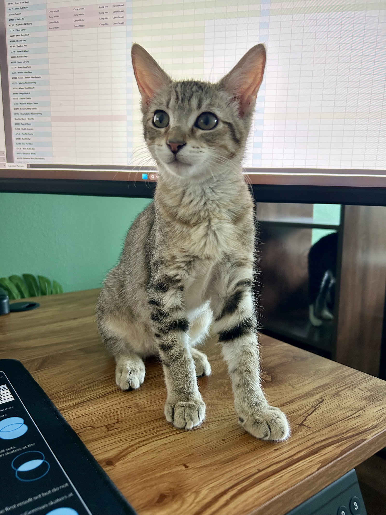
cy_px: 258
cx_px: 193
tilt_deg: -8.7
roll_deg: -1.1
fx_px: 387
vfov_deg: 67.3
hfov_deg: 53.1
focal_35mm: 26
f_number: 1.5
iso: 200
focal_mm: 5.7
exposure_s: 1/60
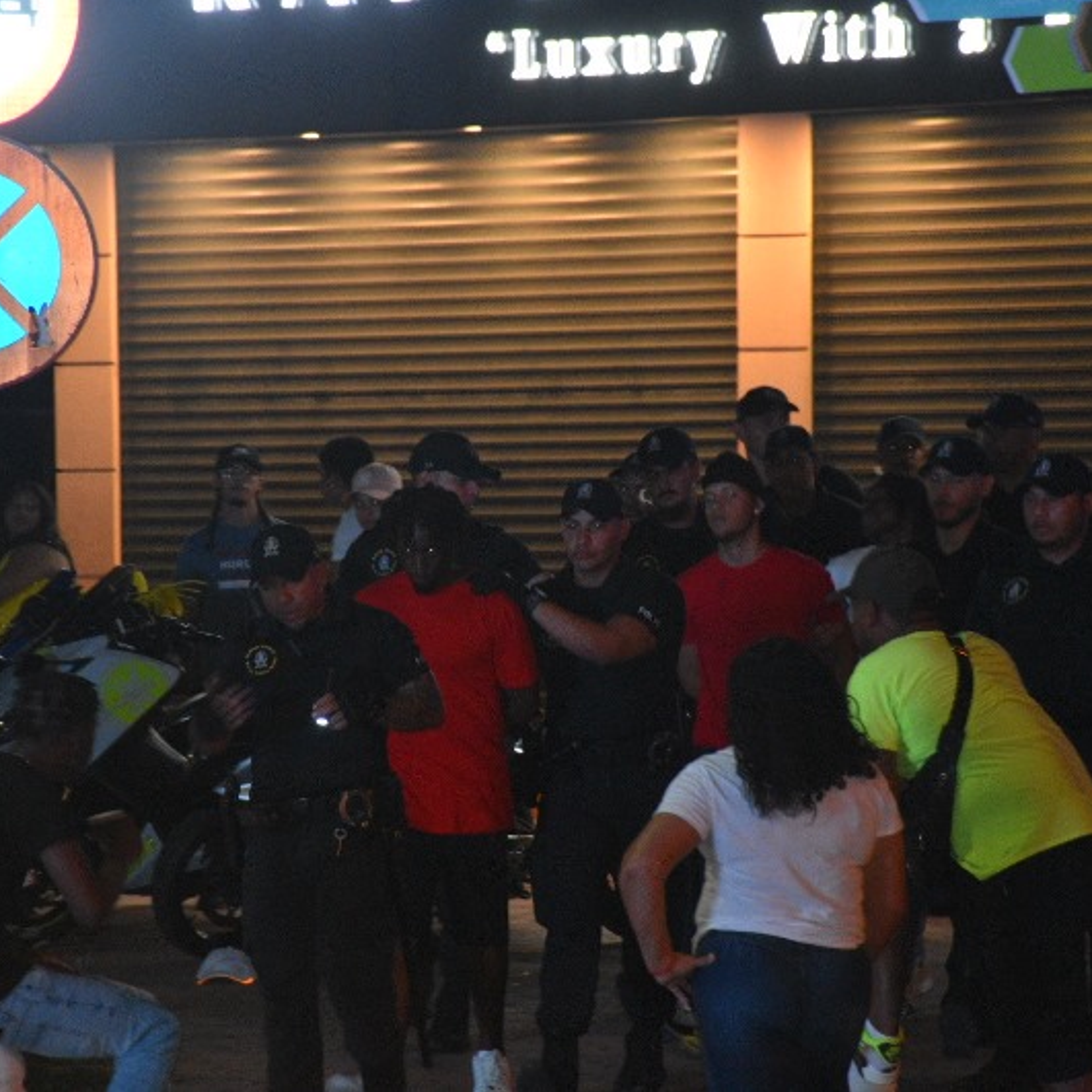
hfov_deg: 6.5
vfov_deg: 6.5
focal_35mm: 269
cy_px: 546
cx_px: 489
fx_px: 9601
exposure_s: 1/60
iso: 4000
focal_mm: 140
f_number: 7.1
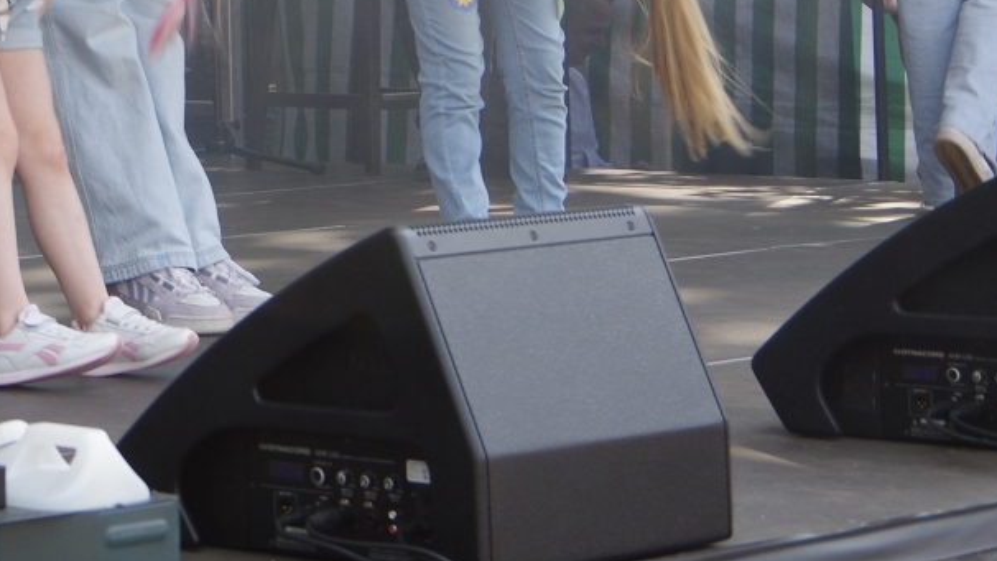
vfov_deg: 8.3
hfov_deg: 14.5
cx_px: -214
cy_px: -317
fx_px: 3781
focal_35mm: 143
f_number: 6.3
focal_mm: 31
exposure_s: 1/160
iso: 200
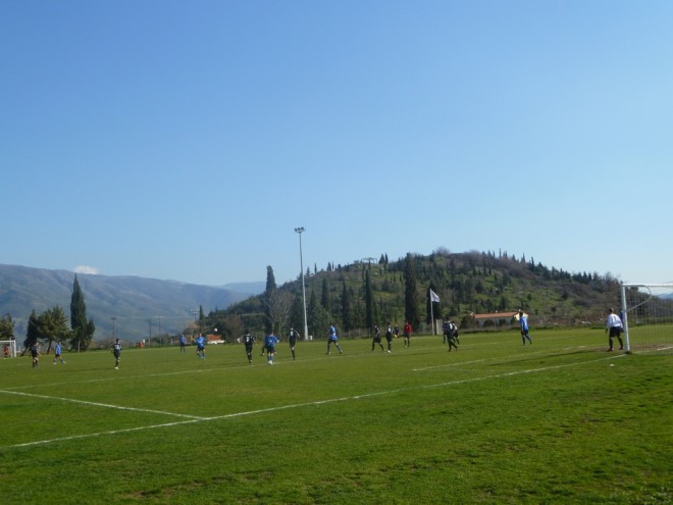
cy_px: 252
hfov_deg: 51.4
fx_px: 700
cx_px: 336
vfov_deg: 39.7
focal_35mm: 36
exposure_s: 1/640
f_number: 3.6
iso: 80
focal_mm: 6.5
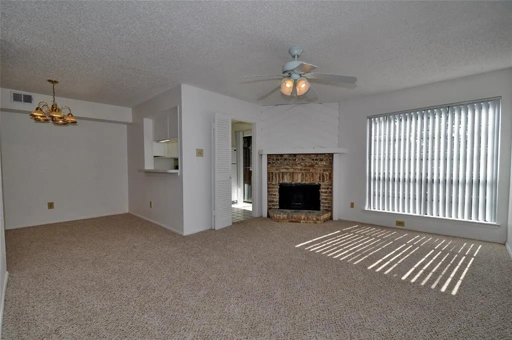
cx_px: 256
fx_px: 213
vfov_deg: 77.2
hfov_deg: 100.5
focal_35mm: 15
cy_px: 170
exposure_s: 1/200
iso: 200
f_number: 7.1
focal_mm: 10
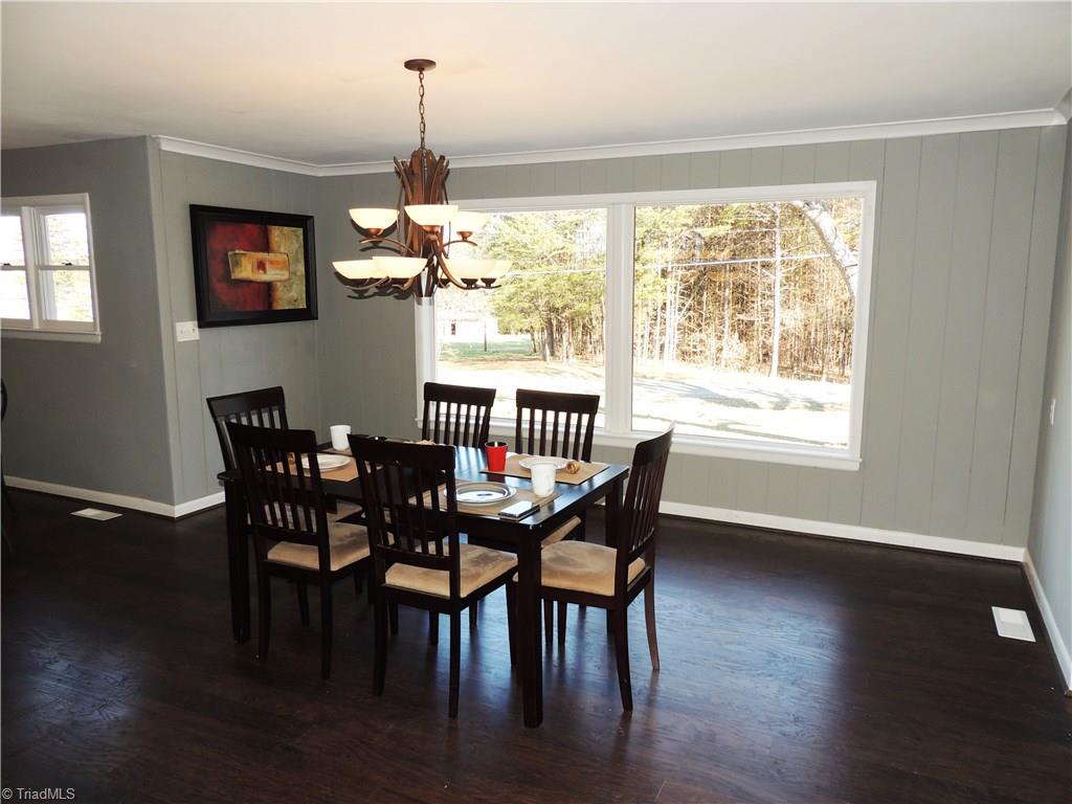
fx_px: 743
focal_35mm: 24
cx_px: 536
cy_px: 402
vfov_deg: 56.8
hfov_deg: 71.6
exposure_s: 1/100
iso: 100
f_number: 3
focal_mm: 4.3
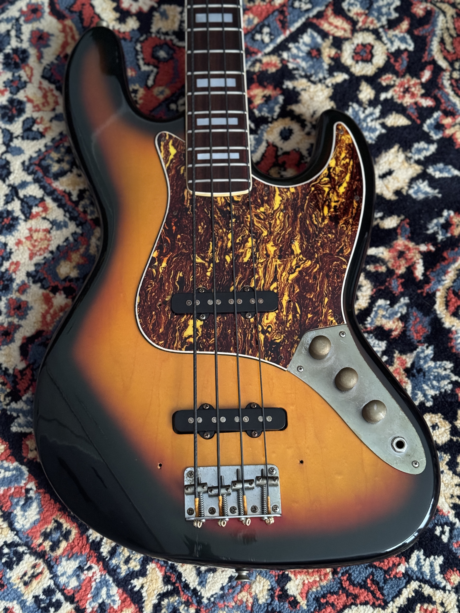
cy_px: 306
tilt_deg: -74.0
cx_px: 230
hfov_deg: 30.3
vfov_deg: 39.7
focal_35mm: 48
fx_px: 850
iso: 500
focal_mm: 6.76
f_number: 1.78
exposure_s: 1/30
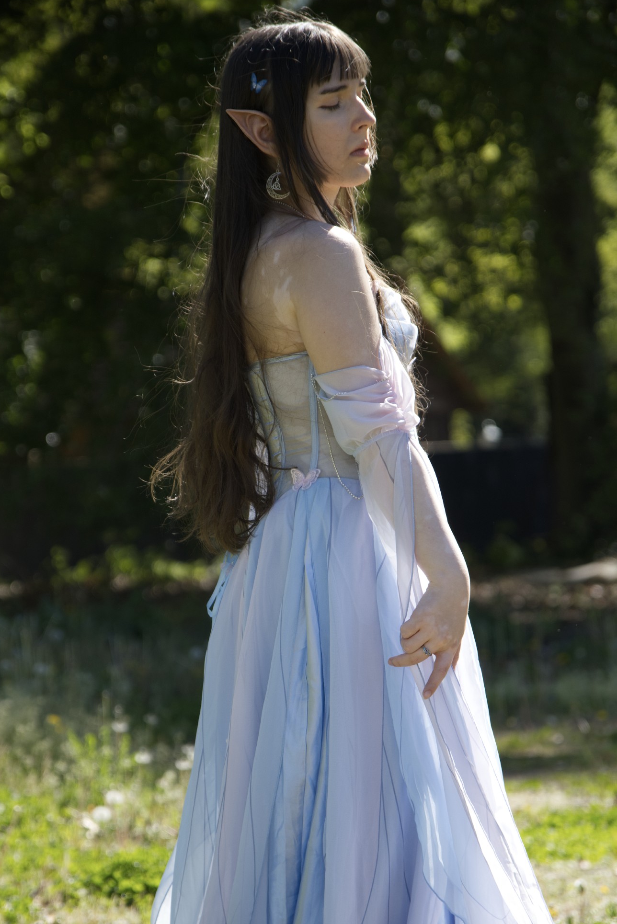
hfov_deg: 10.1
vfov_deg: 15.1
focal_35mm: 136
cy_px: 564
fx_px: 3492
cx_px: 288
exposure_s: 1/1000
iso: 160
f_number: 2.8
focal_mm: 70
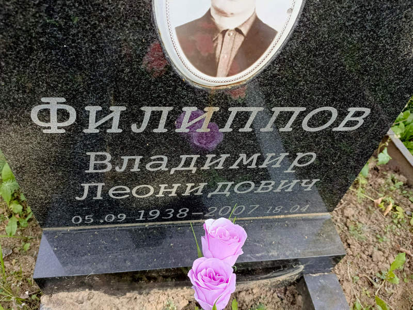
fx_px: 298
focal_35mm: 25
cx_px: 206
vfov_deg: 54.9
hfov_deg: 69.4
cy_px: 155
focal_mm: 4.76
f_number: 1.69
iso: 122
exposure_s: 1/100
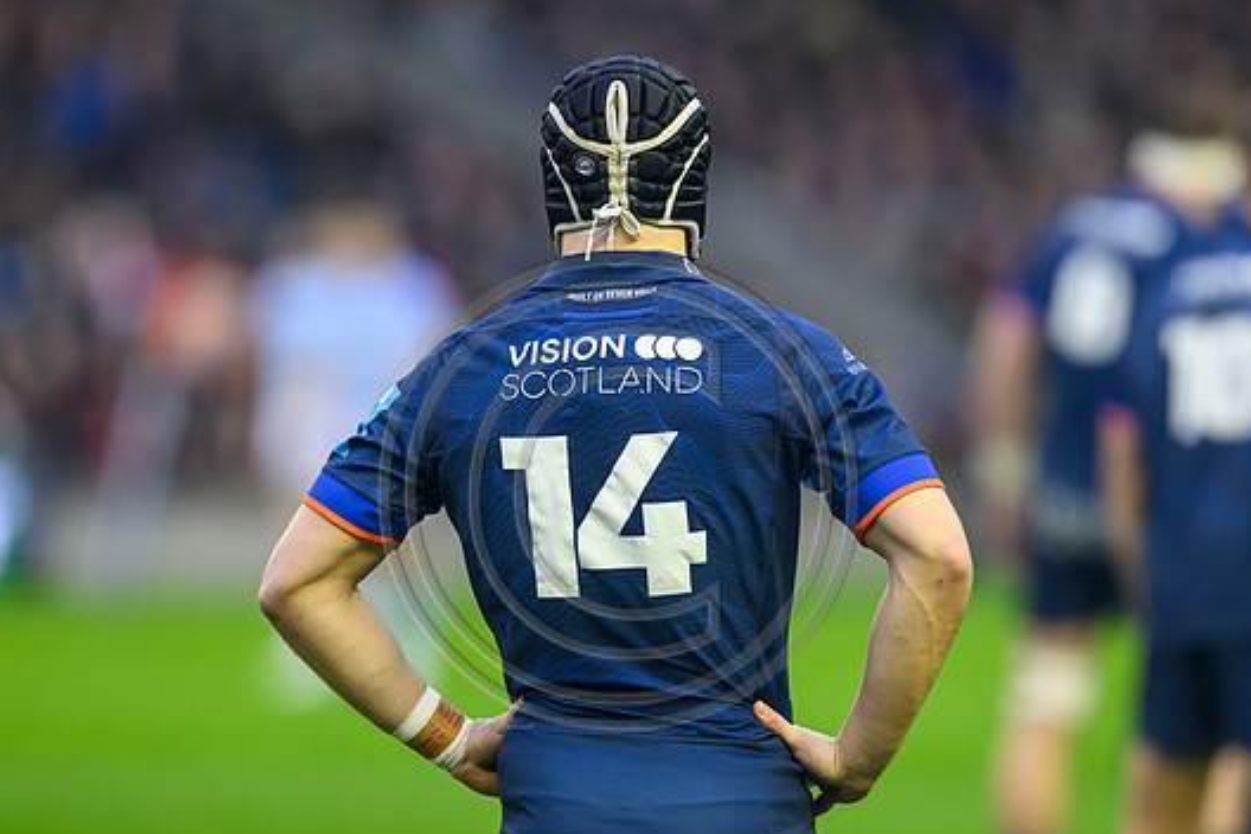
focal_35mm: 572
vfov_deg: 2.4
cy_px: 428
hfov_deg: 3.6
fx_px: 19875
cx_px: 690
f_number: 3.2
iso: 4000
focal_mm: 400
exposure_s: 1/1250
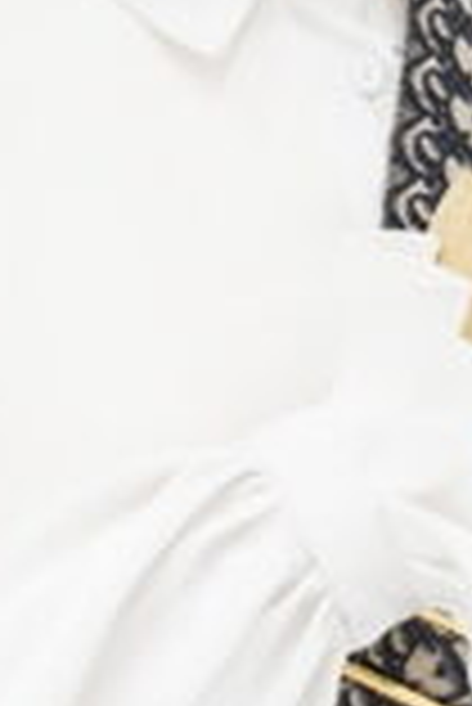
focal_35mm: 326
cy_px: 1484
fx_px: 6397
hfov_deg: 4.2
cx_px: 106
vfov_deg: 6.1
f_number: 6.3
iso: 640
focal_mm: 50
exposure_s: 1/8
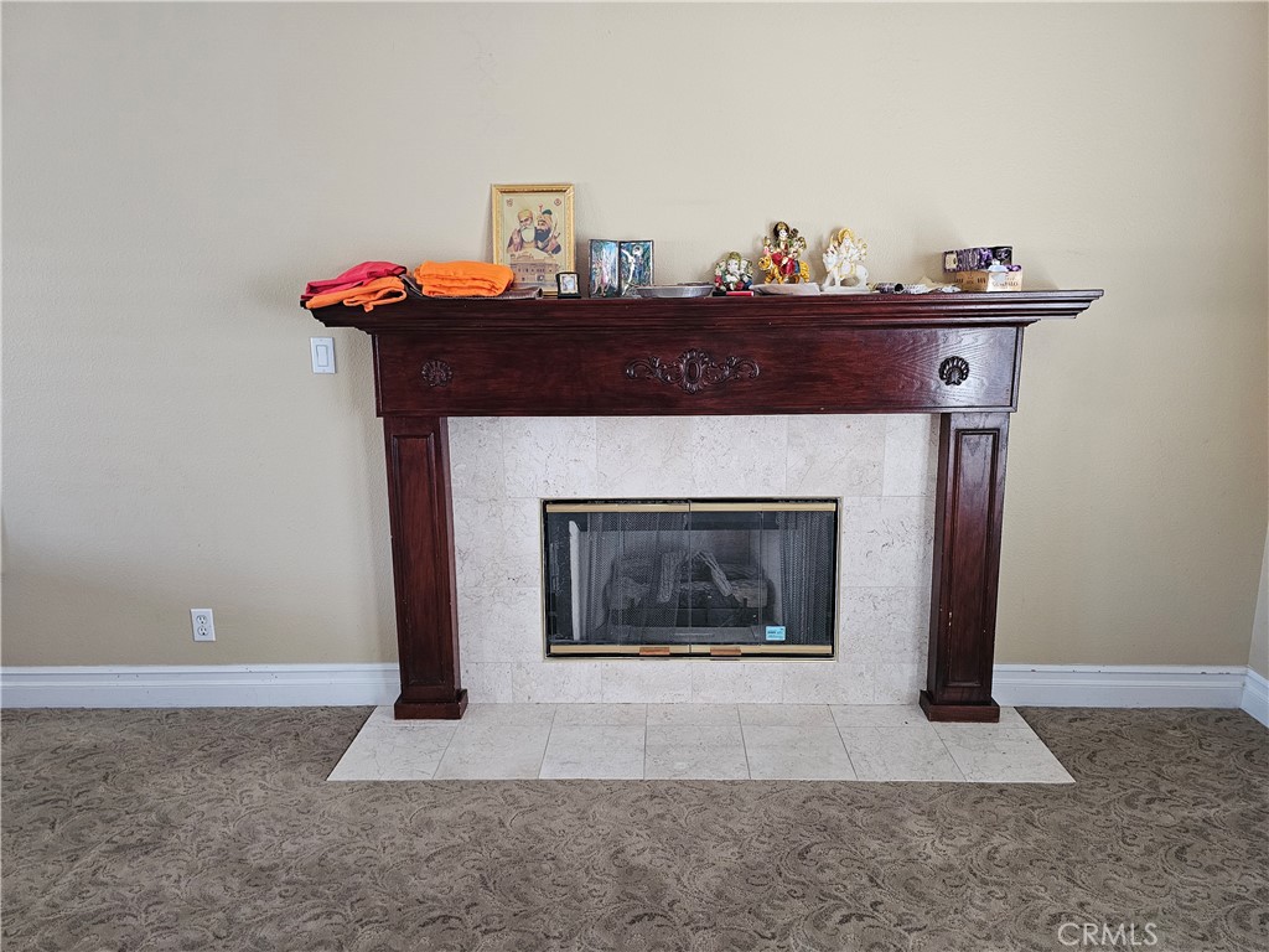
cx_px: 634
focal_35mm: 23
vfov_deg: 58.9
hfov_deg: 73.9
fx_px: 843
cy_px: 476
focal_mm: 6.3
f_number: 1.7
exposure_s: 1/60
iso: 640
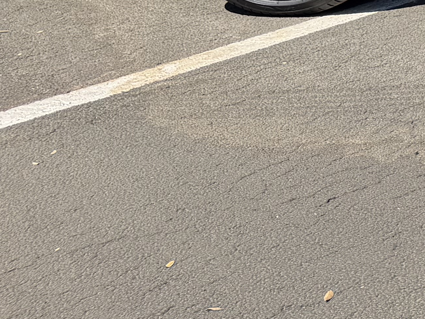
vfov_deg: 13.1
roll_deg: +1.4
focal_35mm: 106
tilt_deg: -12.0
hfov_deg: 15.3
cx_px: 821
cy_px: -169
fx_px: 1302
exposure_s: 1/3021
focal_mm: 6.76
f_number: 1.78
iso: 80
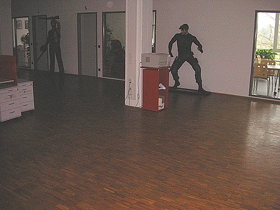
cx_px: 140
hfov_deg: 50.1
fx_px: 299
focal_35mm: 37
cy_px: 105
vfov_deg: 38.7
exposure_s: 1/45
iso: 160
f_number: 2.8
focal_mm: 6.1
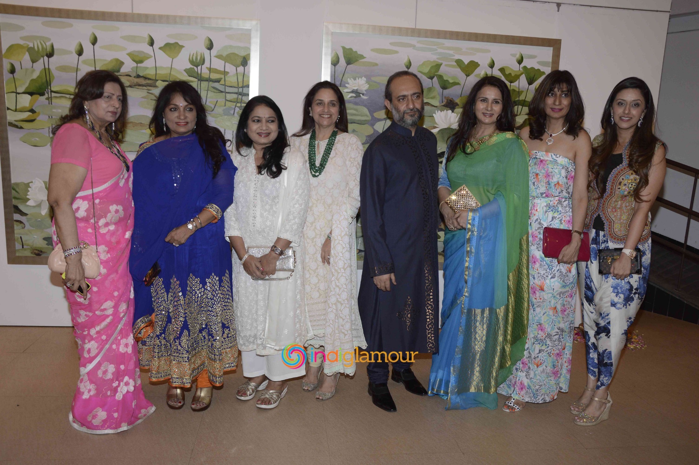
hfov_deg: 59.5
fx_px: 611
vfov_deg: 41.6
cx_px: 350
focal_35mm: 32
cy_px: 232
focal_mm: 21
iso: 400
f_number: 6.3
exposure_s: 1/200
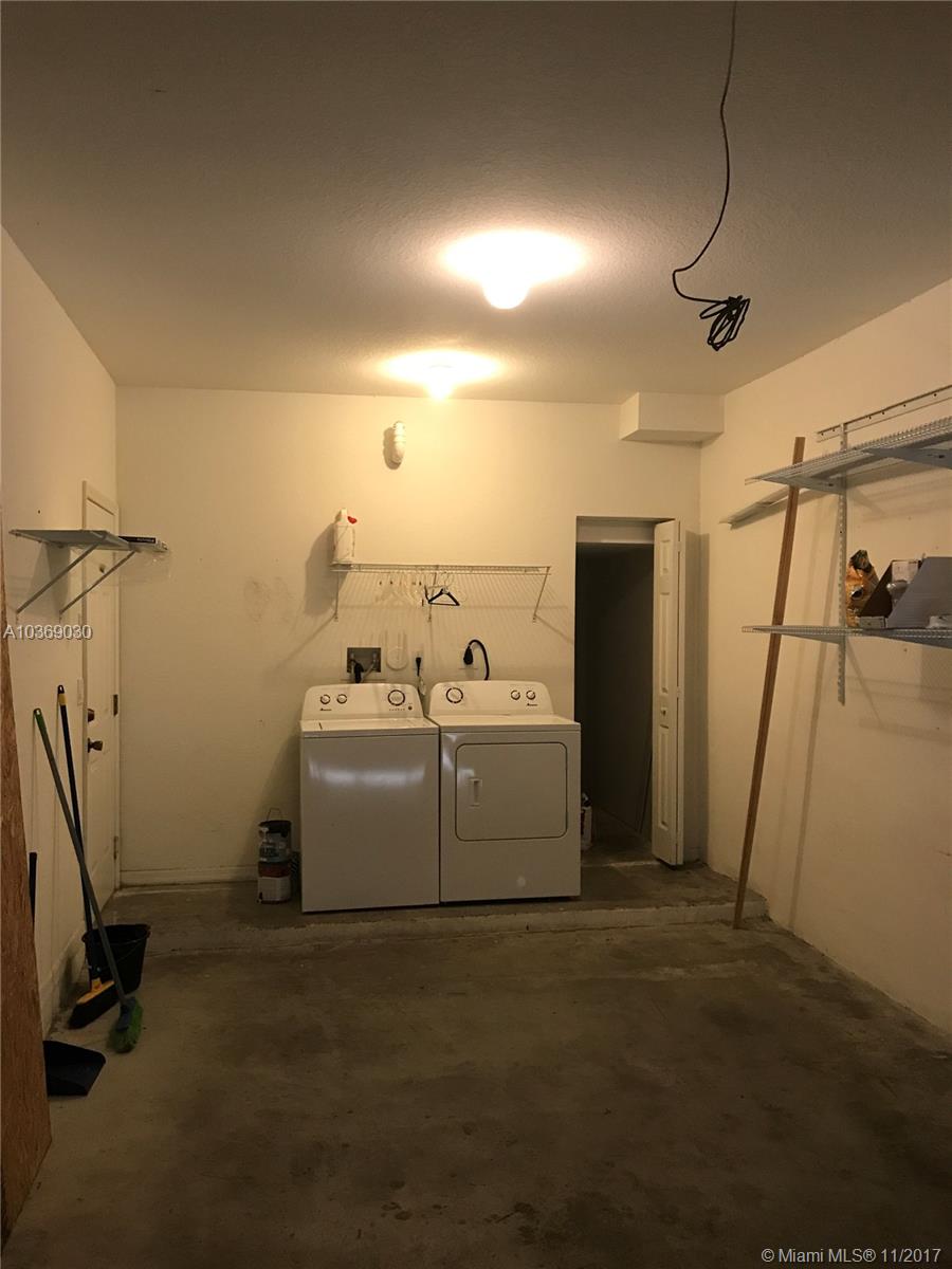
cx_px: 476
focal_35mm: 28
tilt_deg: +0.5
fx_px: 1027
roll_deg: -0.3
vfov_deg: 63.4
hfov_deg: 49.7
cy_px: 634
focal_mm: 3.99
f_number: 1.8
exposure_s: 1/15
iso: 50
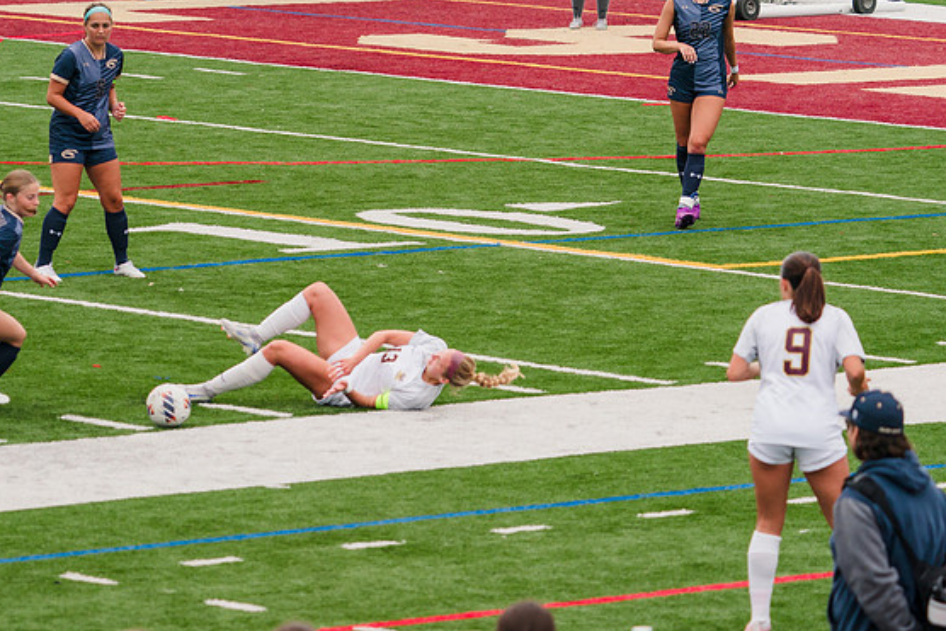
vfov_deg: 5.0
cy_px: 303
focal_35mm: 275
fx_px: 7228
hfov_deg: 7.5
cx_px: 317
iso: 500
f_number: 5.6
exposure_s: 1/1600
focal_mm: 200
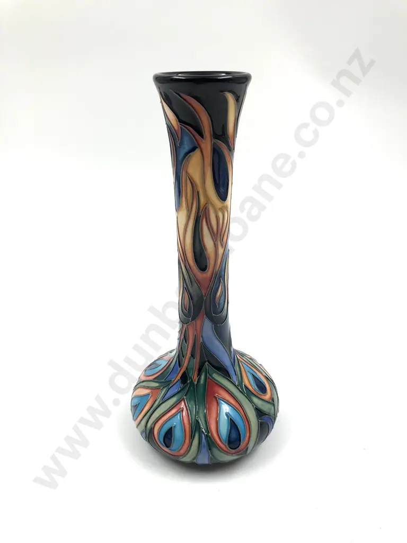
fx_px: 439
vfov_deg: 63.4
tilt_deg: -26.5
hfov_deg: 49.7
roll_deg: +2.6
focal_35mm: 28
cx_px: 204
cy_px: 272
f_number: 1.8
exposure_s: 1/338
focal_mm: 3.99
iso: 20
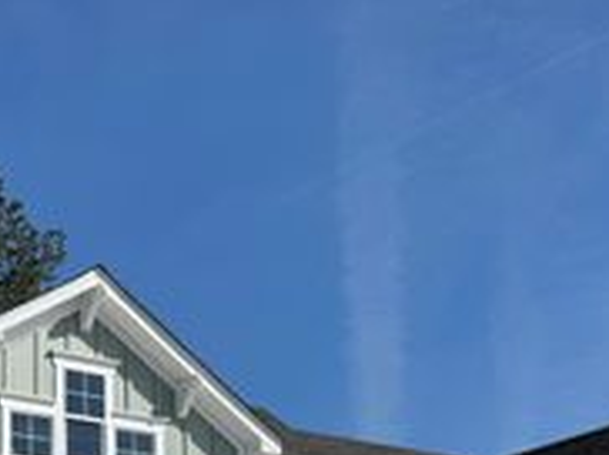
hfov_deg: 27.9
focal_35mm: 66
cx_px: 20
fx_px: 1160
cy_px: 540
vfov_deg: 20.8
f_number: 1.78
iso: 80
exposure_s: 1/7937
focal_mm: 6.76
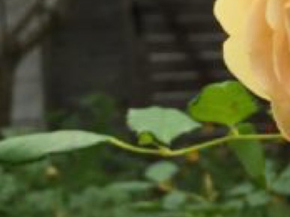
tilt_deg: -0.7
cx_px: 492
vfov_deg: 12.3
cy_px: 91
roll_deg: +3.6
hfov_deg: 14.7
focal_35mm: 120
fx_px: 1005
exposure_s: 1/628
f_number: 2.2
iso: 32
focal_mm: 4.15
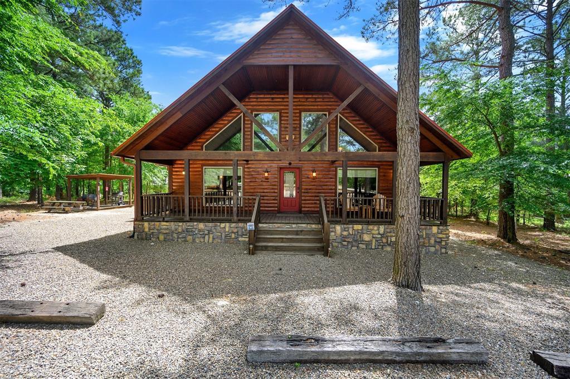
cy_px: 190
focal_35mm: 14
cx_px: 285
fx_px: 221
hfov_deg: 104.3
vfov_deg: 81.1
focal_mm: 14
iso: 640
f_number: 4
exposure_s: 1/640
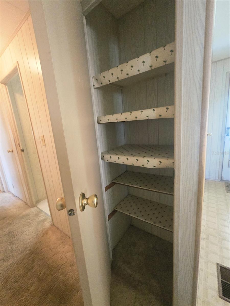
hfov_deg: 89.9
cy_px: 153
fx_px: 115
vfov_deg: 106.2
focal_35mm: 13
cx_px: 115
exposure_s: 1/60
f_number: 2.2
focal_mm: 2.2
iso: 640
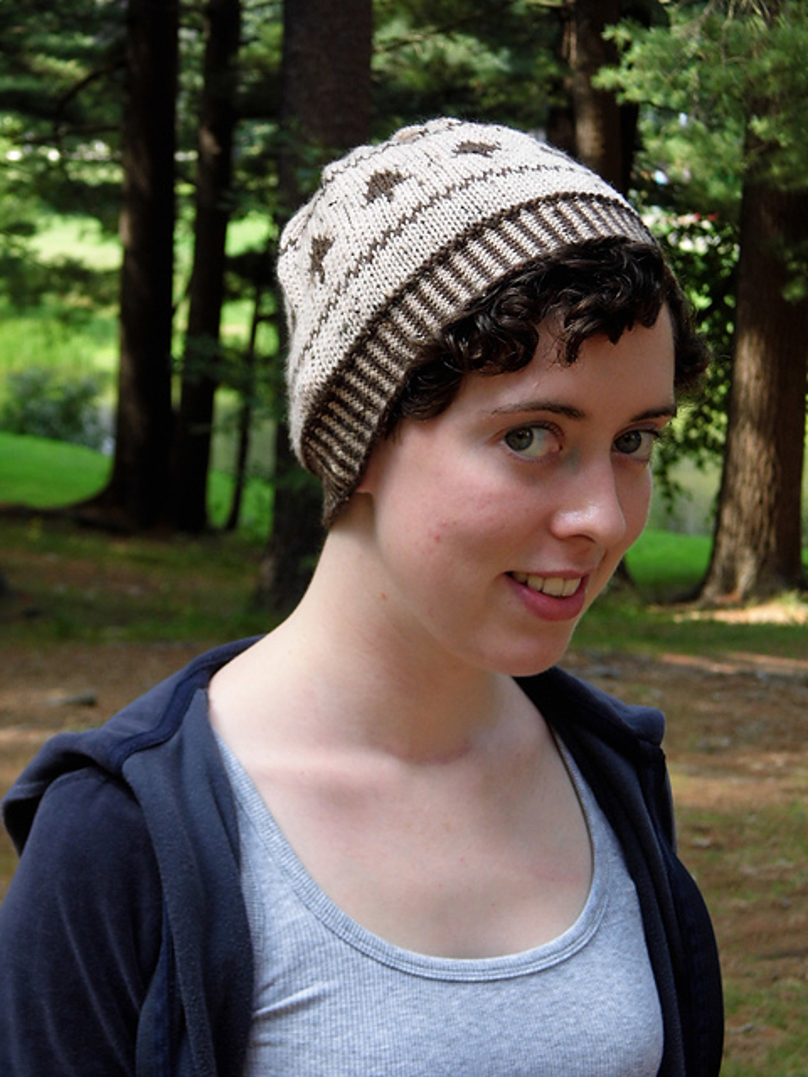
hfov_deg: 14.0
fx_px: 3299
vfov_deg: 18.5
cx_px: 404
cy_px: 538
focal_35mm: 106
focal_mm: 19
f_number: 4.5
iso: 100
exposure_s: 1/125
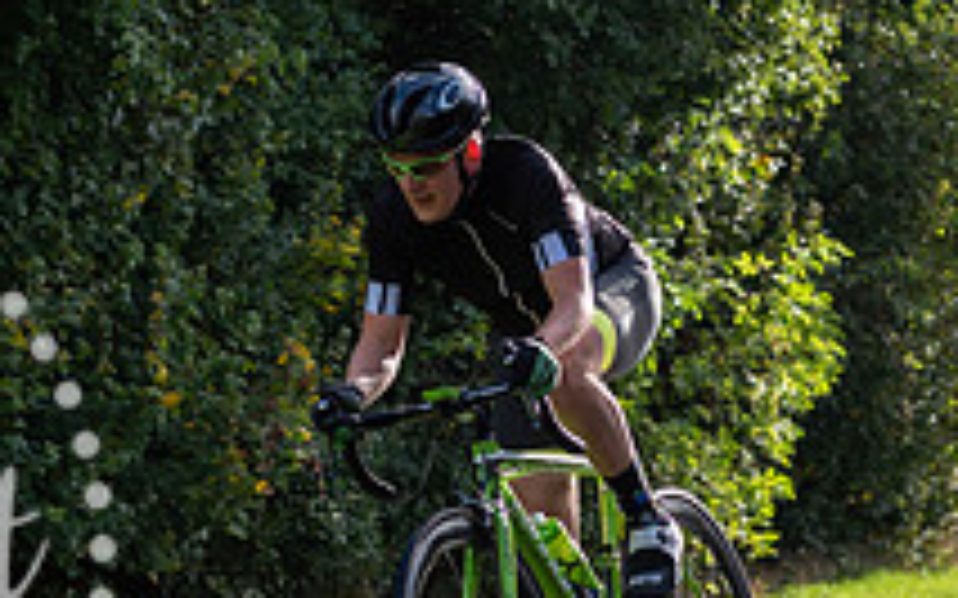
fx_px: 4489
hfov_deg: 12.2
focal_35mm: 172
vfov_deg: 7.6
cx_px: 391
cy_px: 326
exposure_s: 1/800
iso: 200
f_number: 4
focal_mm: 62
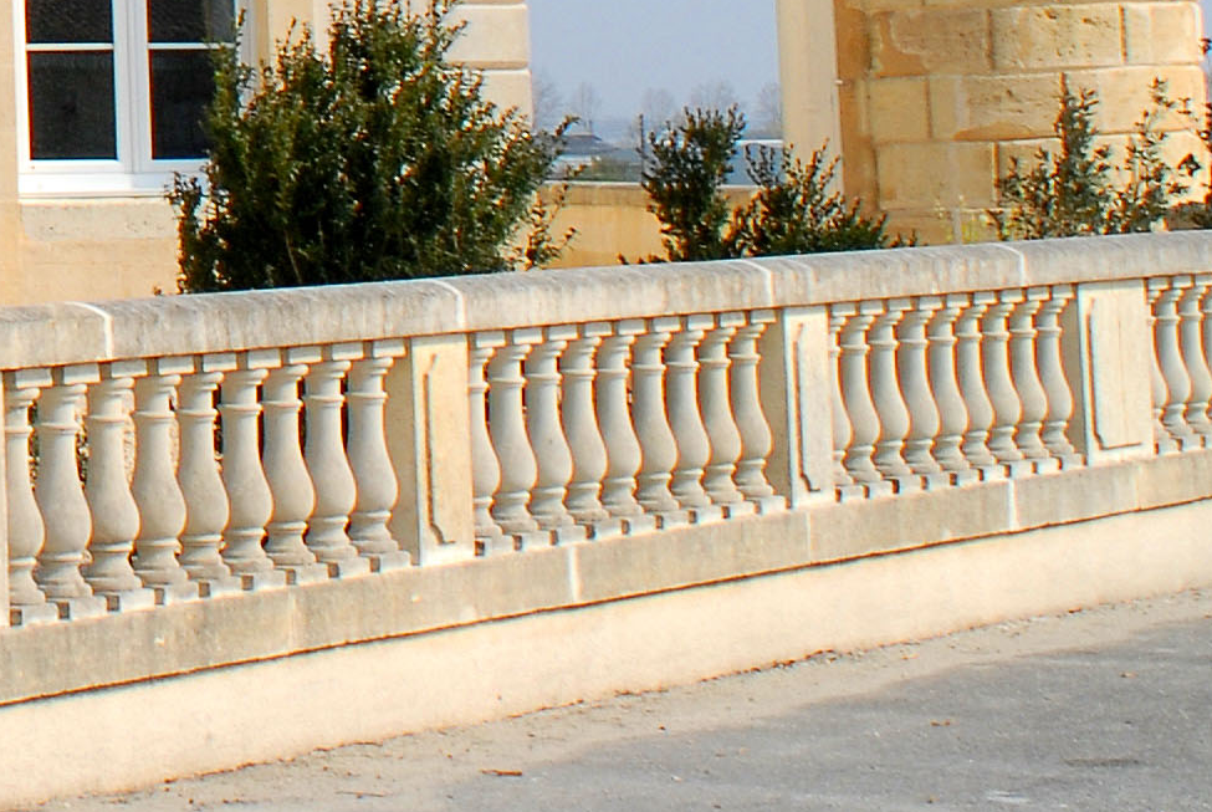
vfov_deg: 9.2
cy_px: -654
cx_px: -989
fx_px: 4821
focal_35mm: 143
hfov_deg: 12.9
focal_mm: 24
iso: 200
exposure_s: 1/125
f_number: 14
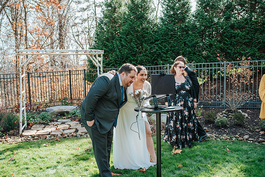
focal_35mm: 35
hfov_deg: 54.4
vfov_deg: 37.9
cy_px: 88
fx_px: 258
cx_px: 132
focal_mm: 35
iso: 640
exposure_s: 1/1250
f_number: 3.5
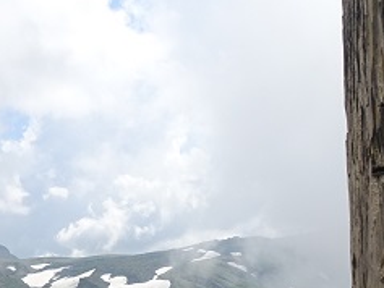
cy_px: 333
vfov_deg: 19.0
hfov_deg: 26.1
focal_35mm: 74
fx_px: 821
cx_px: 123
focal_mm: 4.1
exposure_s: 1/1000
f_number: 3.5
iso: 80
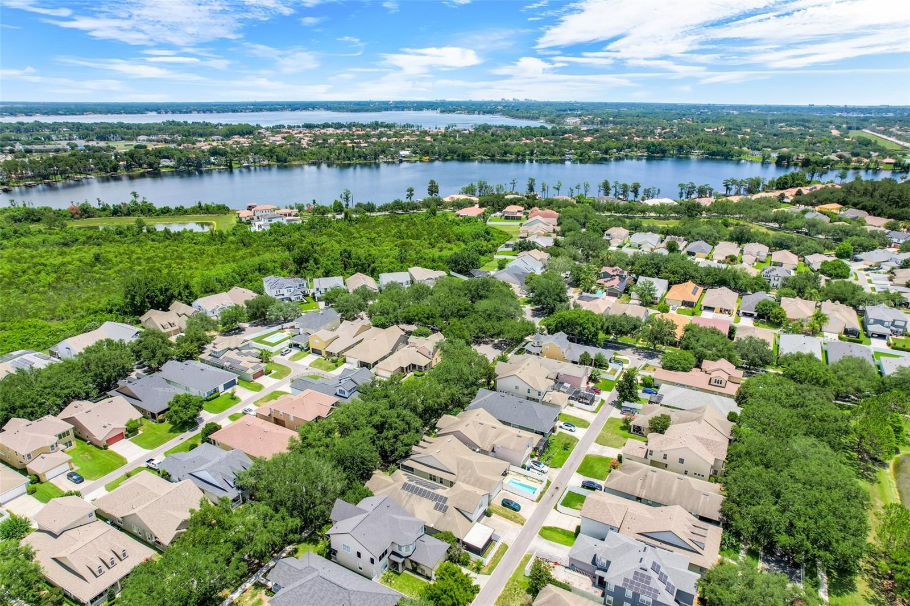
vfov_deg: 57.2
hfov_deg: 78.6
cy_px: 303
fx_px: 556
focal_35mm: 22
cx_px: 455
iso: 100
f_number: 2.8
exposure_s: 1/250
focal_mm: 8.38
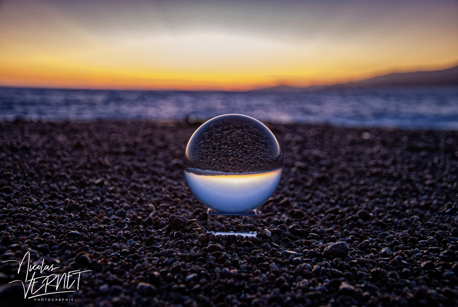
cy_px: 154
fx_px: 611
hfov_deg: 41.1
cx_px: 229
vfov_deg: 28.2
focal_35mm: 48
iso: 400
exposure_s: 1/10
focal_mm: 32
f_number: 4.2
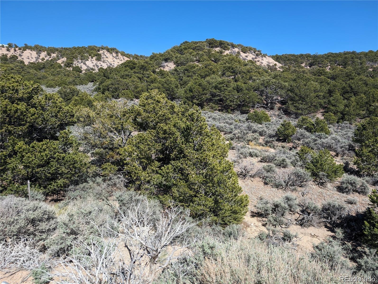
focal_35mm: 24
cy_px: 142
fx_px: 262
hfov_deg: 71.5
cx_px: 189
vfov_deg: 56.9
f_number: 1.68
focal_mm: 6.9
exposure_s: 1/752
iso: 20
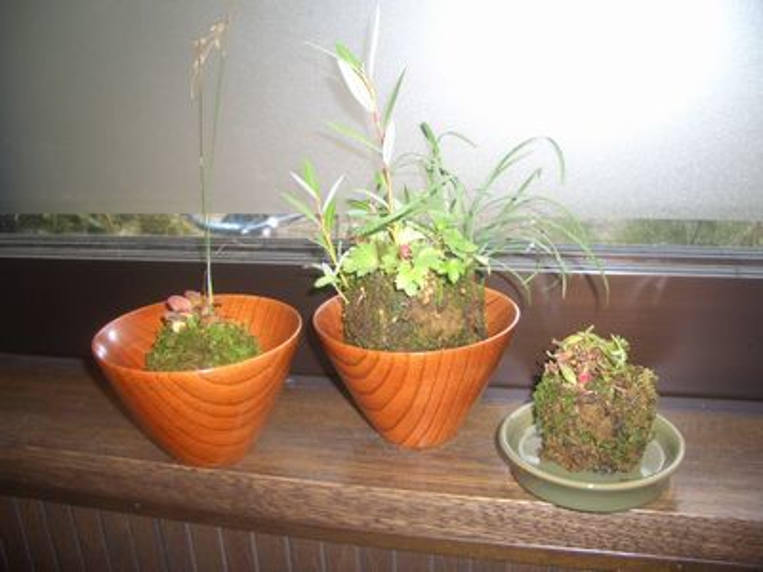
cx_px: 382
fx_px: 771
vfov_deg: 40.7
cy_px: 286
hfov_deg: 52.6
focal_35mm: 35
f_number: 2.6
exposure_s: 1/60
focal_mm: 5.8
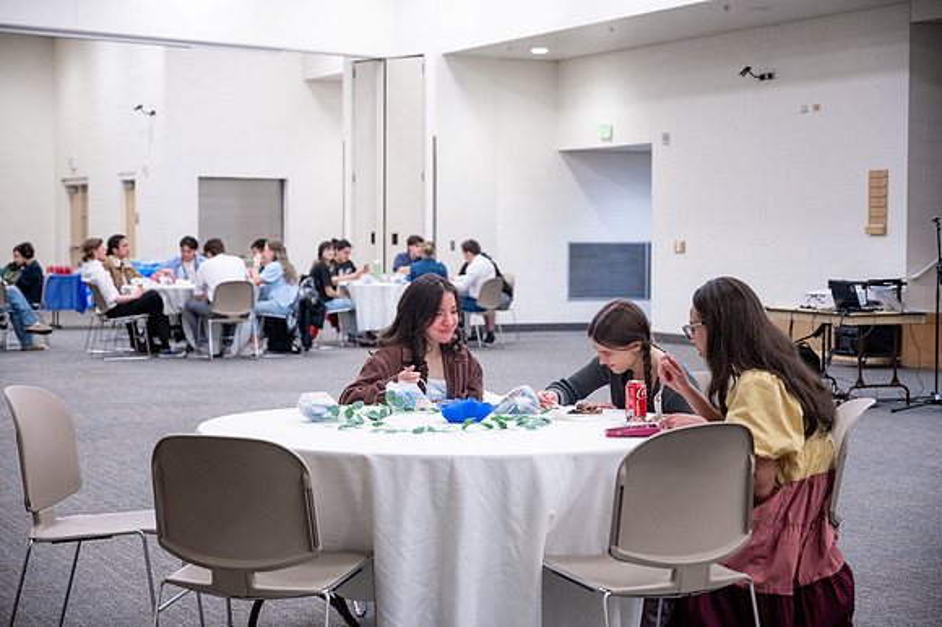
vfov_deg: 19.4
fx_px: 1831
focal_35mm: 70
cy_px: 314
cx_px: 471
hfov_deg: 28.9
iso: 1600
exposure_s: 1/200
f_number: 4
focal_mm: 70
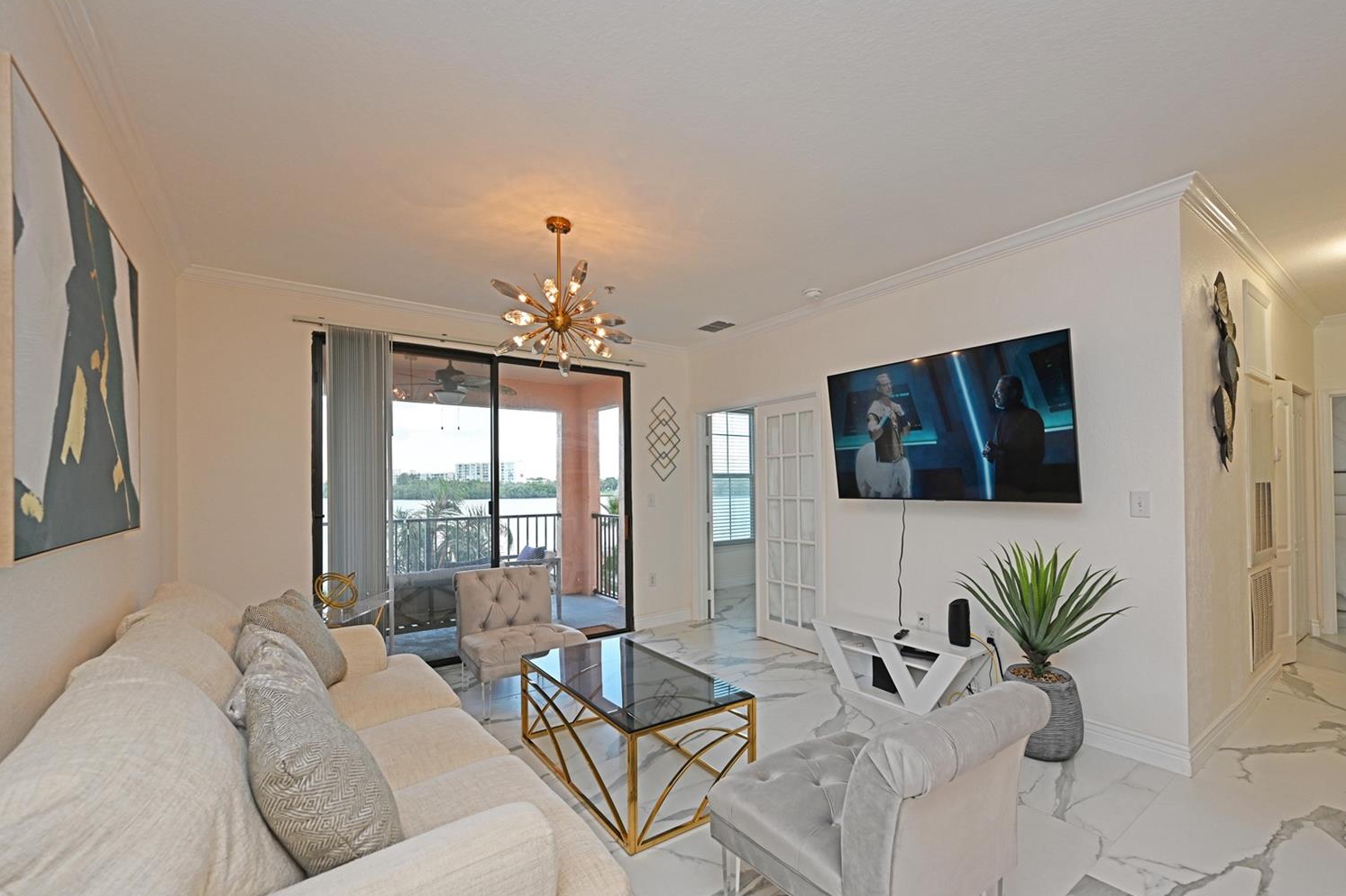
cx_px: 706
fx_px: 561
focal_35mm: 15
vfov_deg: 77.2
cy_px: 474
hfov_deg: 100.3
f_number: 5
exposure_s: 1/100
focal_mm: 14
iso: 200
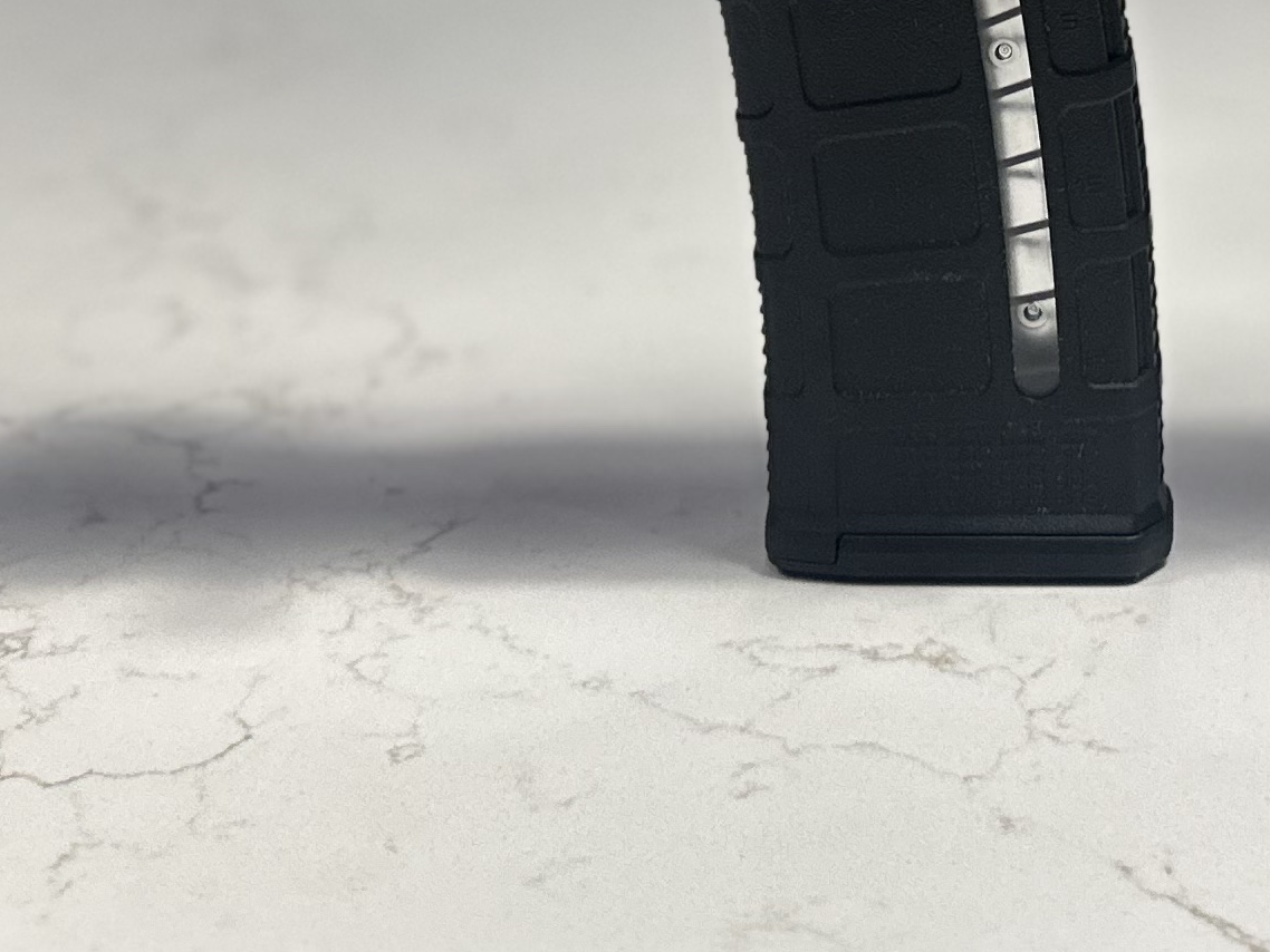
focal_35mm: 85
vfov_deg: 16.0
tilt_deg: -8.0
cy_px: -443
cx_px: 1211
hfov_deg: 22.3
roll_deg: -1.0
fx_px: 3119
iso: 200
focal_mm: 6.86
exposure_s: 1/120
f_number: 1.78
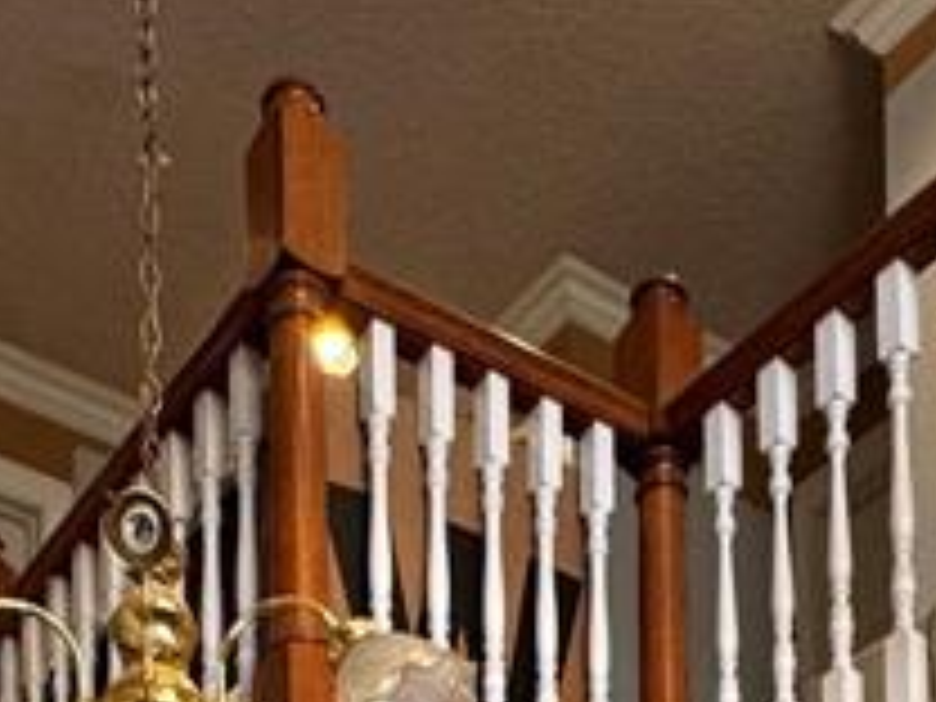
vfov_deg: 14.4
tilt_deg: +0.6
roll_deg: +0.6
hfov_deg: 28.1
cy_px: 1670
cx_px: 396
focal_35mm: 69
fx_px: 1866
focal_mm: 2.22
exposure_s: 1/60
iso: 250
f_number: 2.2
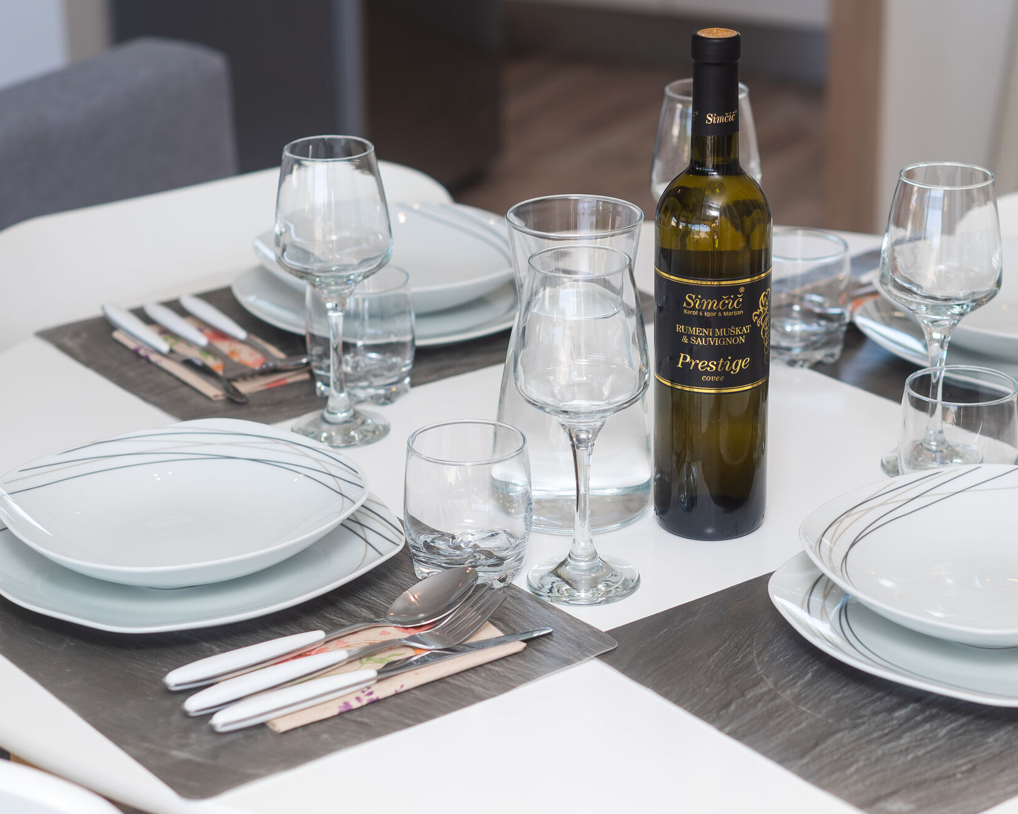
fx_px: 2410
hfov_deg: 23.8
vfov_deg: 19.2
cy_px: 429
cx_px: 657
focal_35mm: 80
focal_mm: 50
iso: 100
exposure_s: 1/200
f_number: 3.2
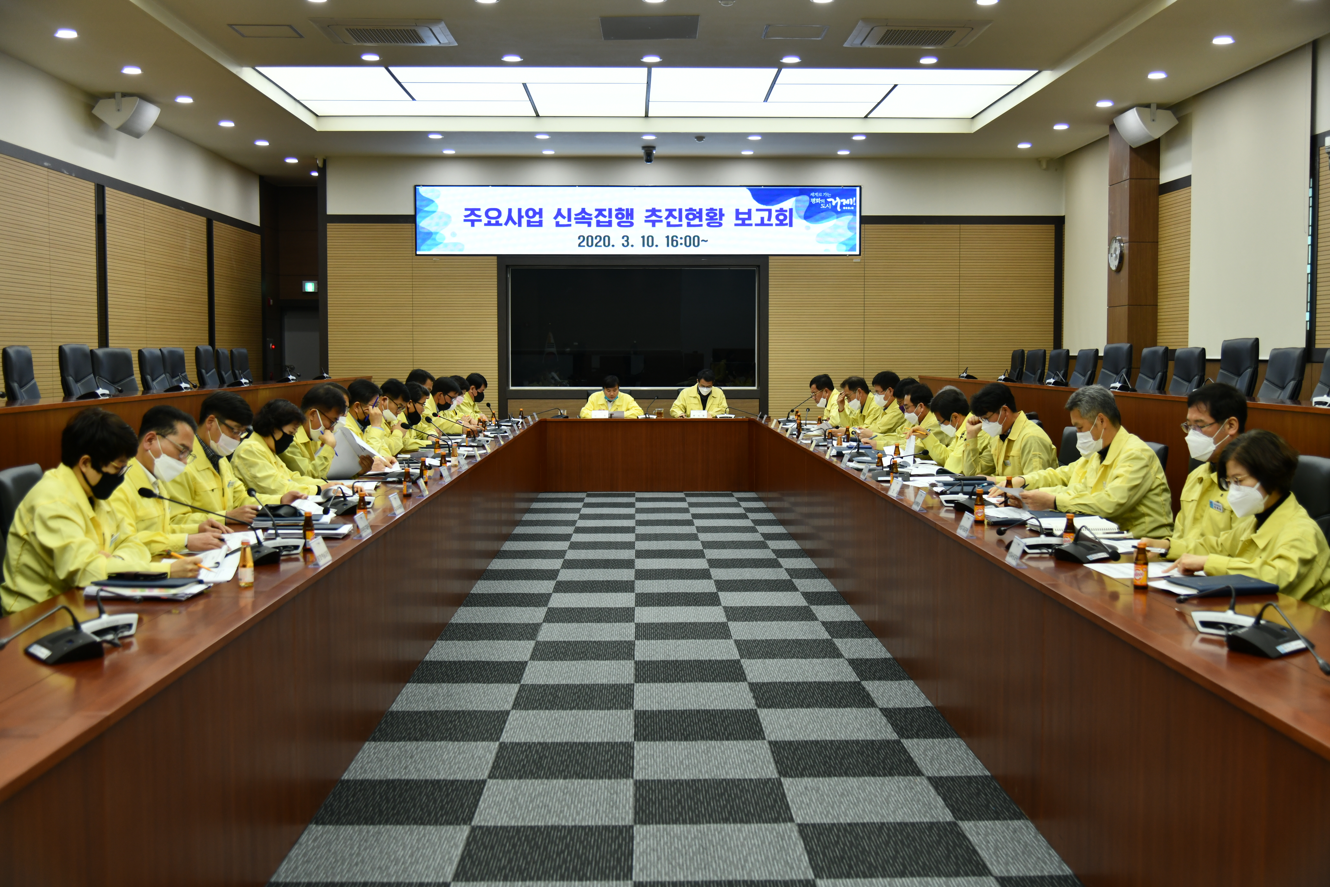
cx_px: 665
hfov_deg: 50.7
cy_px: 444
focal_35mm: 38
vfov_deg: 35.1
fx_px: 1404
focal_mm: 38
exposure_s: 1/125
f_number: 4
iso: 400
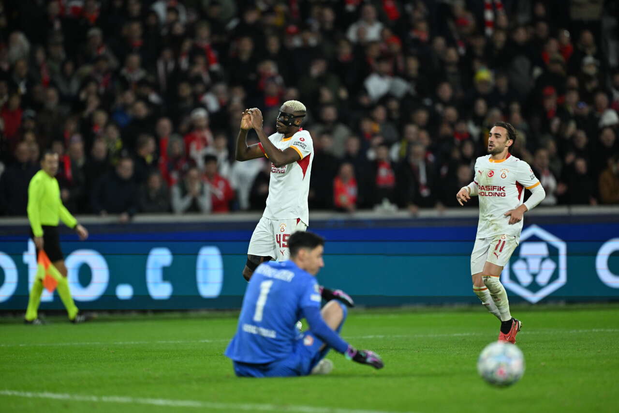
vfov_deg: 3.4
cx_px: 310
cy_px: 206
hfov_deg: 5.2
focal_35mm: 400
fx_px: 6876
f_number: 2.8
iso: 2000
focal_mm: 400
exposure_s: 1/2000
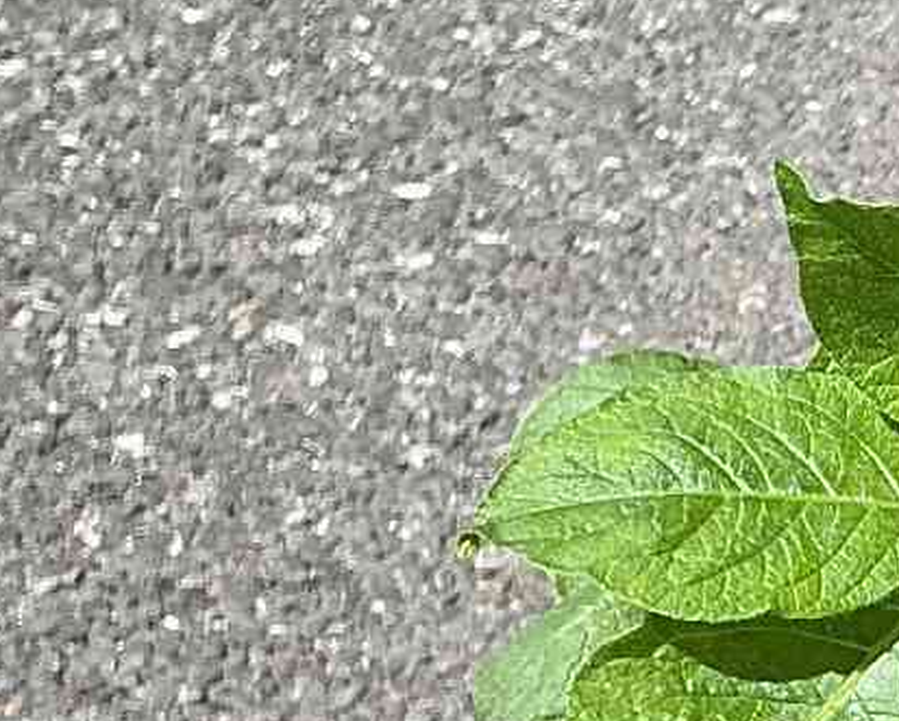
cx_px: 1676
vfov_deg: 11.2
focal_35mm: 137
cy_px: 745
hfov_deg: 12.7
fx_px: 3648
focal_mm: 3
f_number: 1.8
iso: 25
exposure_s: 1/883
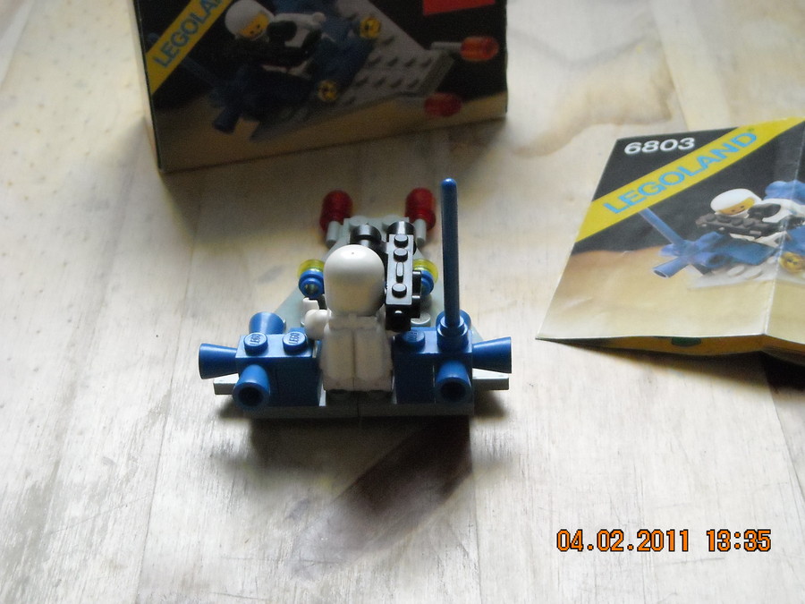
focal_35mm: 76
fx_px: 1767
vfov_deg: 19.4
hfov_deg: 25.7
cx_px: 402
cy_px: 302
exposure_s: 1/176
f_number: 3.9
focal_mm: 12.3
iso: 733
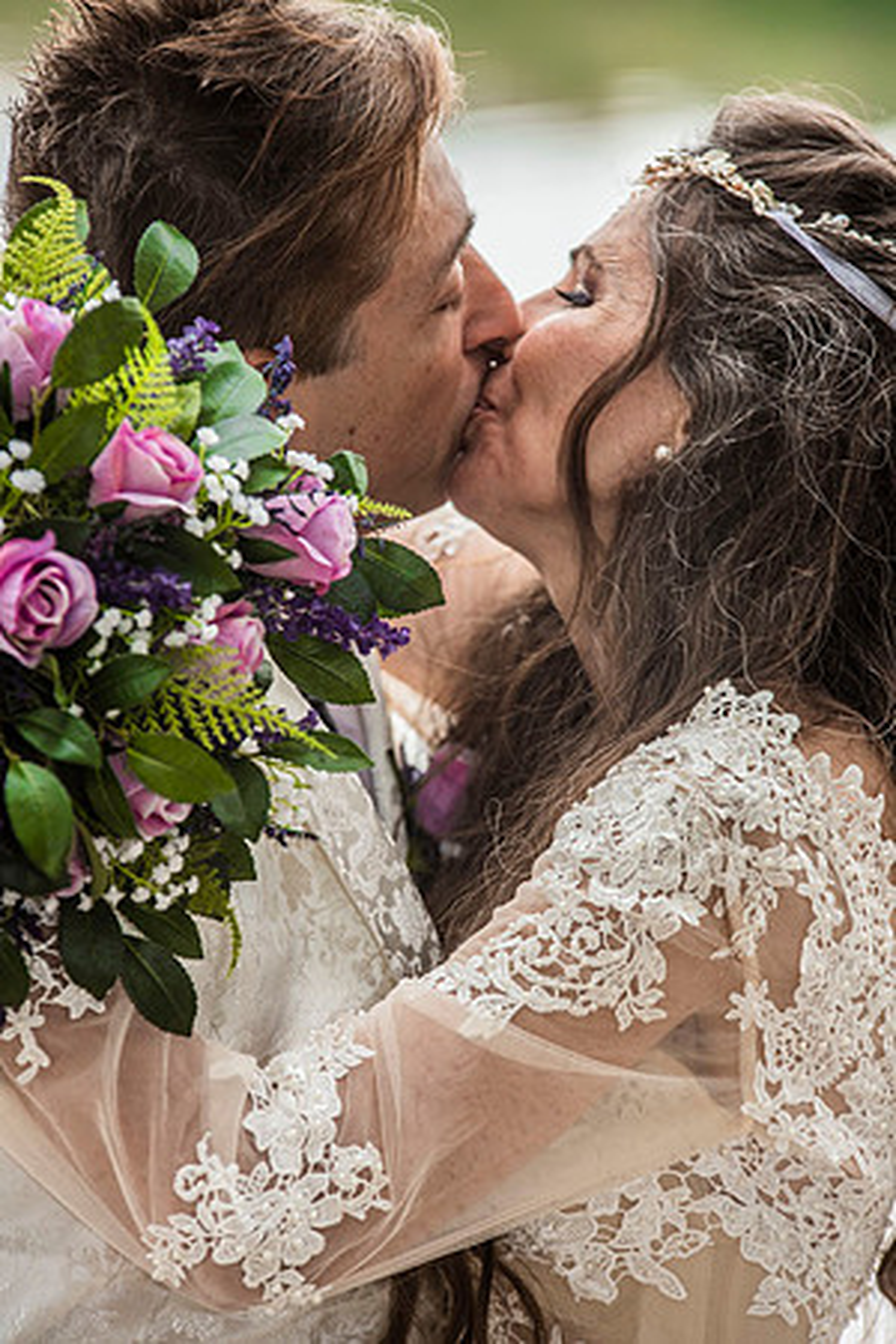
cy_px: 672
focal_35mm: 200
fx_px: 7466
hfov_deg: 6.9
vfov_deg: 10.3
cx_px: 448
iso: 160
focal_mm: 200
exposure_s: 1/200
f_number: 5
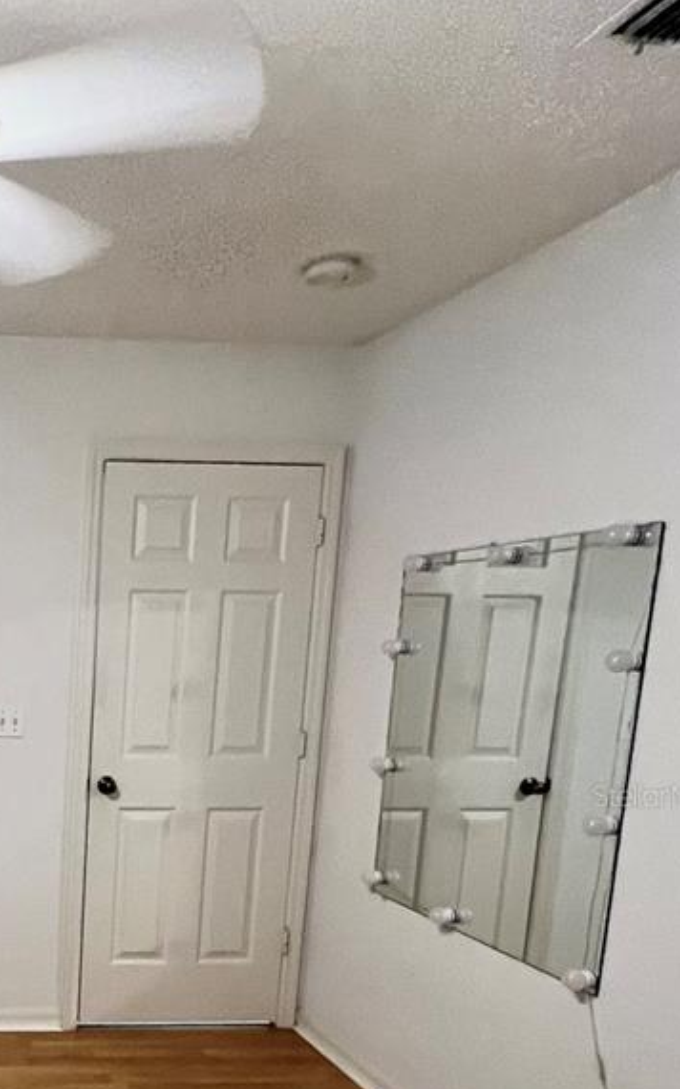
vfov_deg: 61.6
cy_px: 795
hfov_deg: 34.6
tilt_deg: -9.1
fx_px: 860
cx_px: -132
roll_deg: -0.6
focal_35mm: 29
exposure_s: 1/60
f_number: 1.8
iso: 400
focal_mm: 1.57
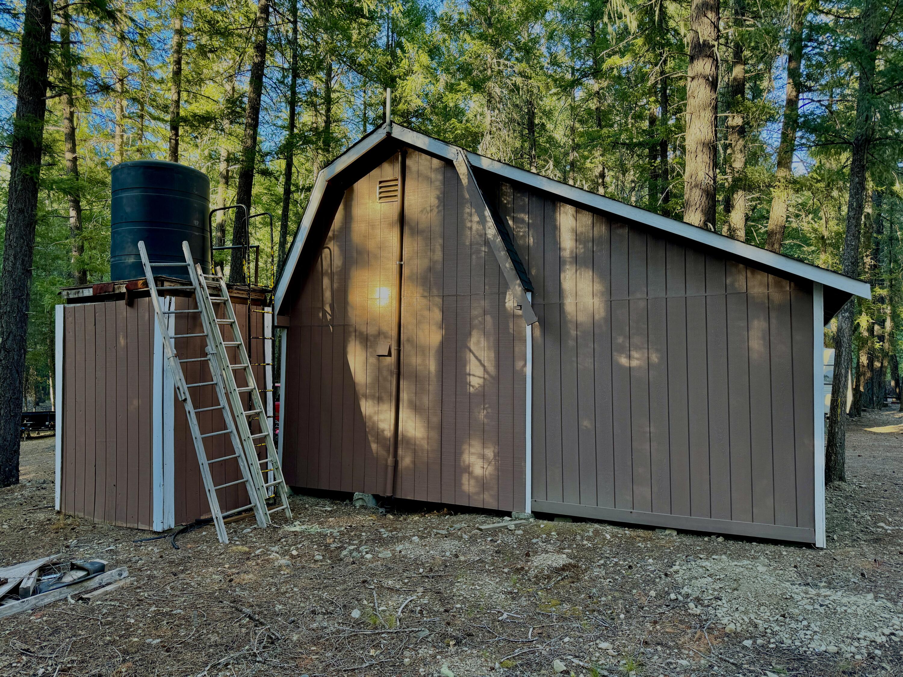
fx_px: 626
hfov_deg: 71.6
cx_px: 452
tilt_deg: +2.2
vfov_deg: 56.8
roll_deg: -0.7
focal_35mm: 24
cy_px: 338
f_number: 1.78
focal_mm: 6.76
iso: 80
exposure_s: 1/121
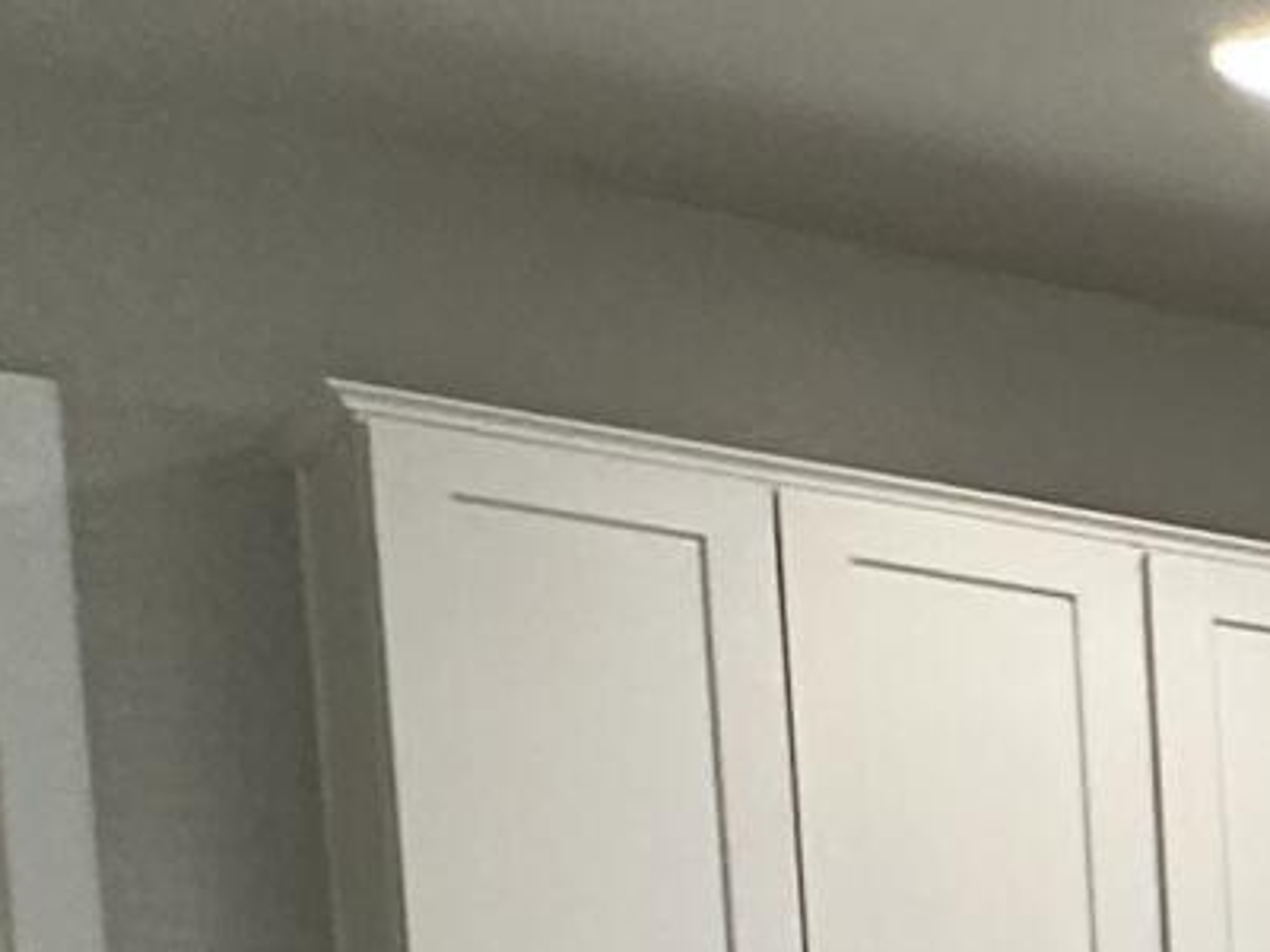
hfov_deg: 12.4
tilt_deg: -7.3
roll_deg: -1.0
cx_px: 3432
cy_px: 1996
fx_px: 3852
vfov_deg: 12.2
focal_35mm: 105
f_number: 2.2
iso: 250
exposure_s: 1/120
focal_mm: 2.22
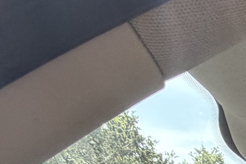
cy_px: 515
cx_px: 564
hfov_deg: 14.7
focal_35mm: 98
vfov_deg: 9.9
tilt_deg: -11.0
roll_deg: -2.2
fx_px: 670
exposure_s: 1/121
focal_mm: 2.22
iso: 50
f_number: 2.2
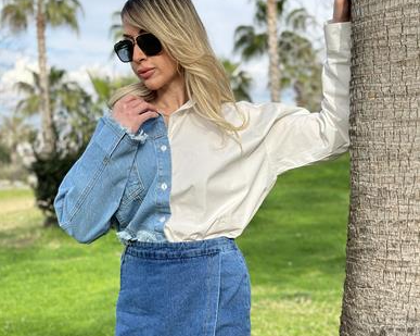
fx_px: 783
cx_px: 211
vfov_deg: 24.1
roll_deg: +3.9
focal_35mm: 63
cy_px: 209
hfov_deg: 30.0
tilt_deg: -6.0
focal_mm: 6.86
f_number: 1.78
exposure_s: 1/1848
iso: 80
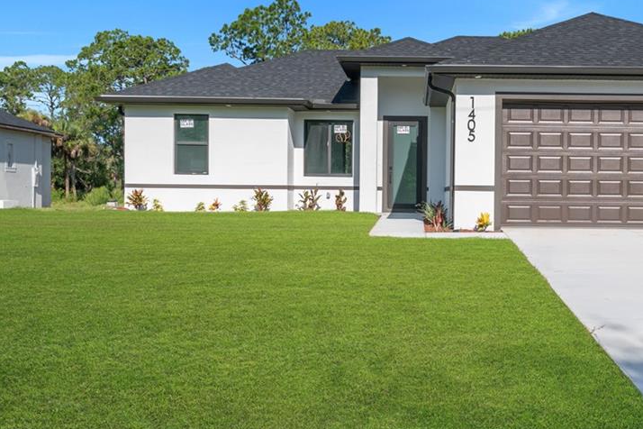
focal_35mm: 43
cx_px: 431
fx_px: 768
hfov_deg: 44.7
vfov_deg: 30.9
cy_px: 134
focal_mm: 20
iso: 100
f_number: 8
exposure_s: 1/500
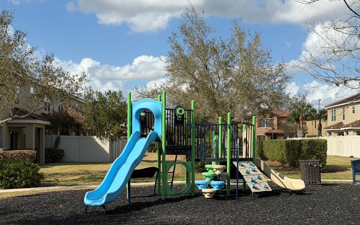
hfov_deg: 35.1
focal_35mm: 58
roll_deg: +0.1
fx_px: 569
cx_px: 203
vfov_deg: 22.3
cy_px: 132
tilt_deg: +1.2
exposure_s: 1/6024
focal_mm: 6.76
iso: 64
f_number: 1.78
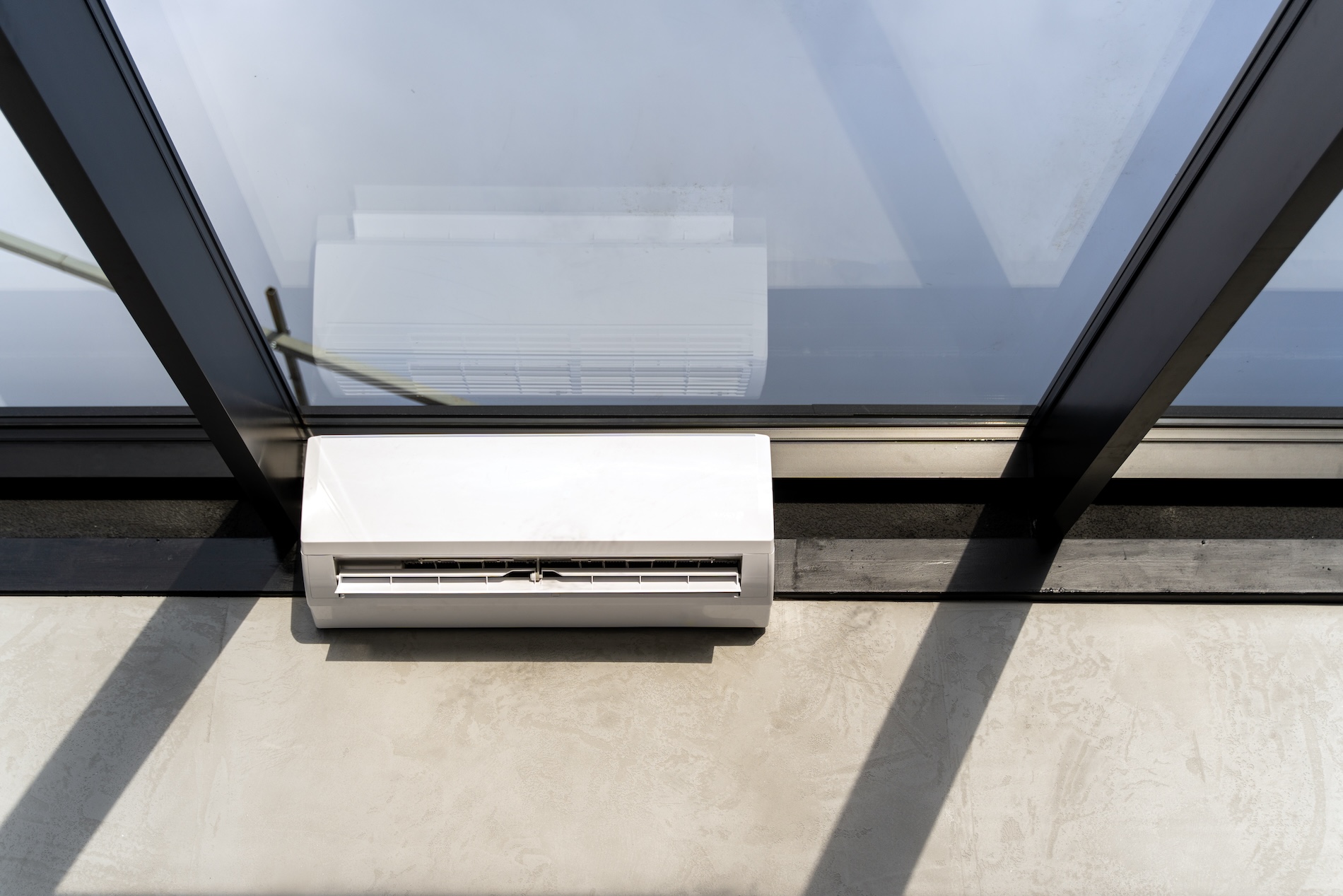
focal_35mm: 37
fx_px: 1380
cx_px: 672
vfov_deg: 35.9
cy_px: 448
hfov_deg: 51.9
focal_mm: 37
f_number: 2.8
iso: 100
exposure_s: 1/800
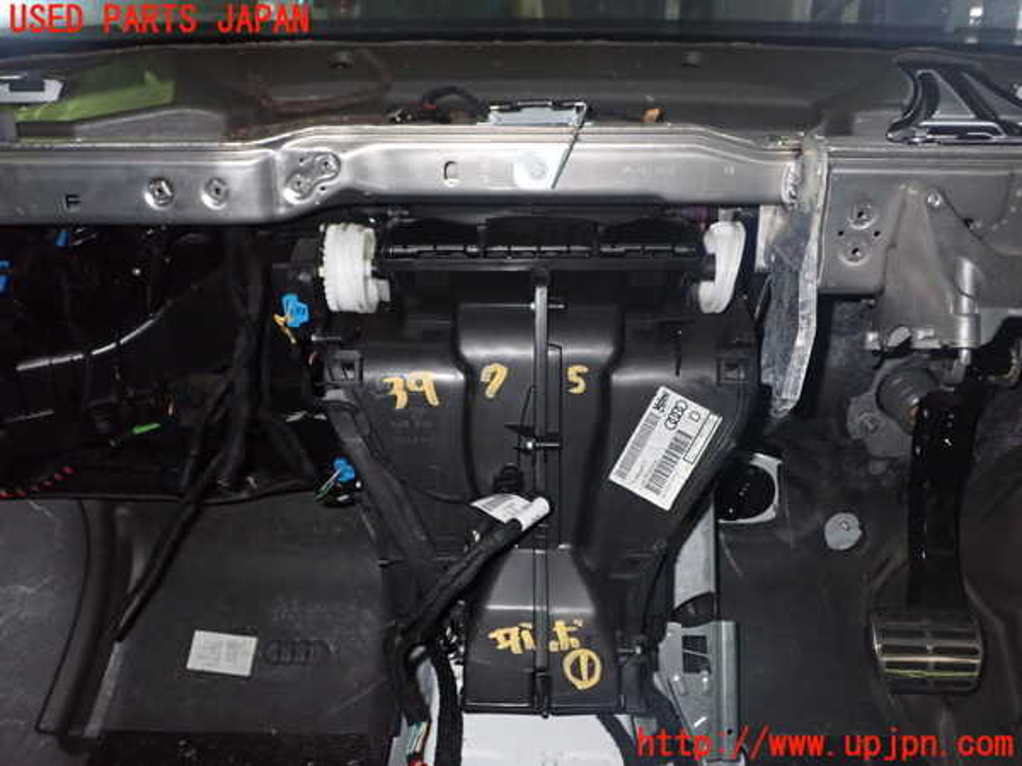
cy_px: 383
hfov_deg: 60.0
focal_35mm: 30
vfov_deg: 46.8
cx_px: 511
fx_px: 886
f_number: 6.3
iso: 800
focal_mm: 5.4
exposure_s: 1/30
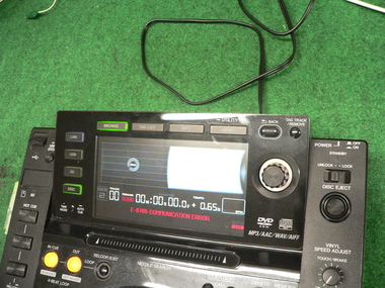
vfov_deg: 39.7
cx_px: 192
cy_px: 144
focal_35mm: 36
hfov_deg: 51.4
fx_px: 400
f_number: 2.8
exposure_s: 1/13
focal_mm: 6
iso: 200
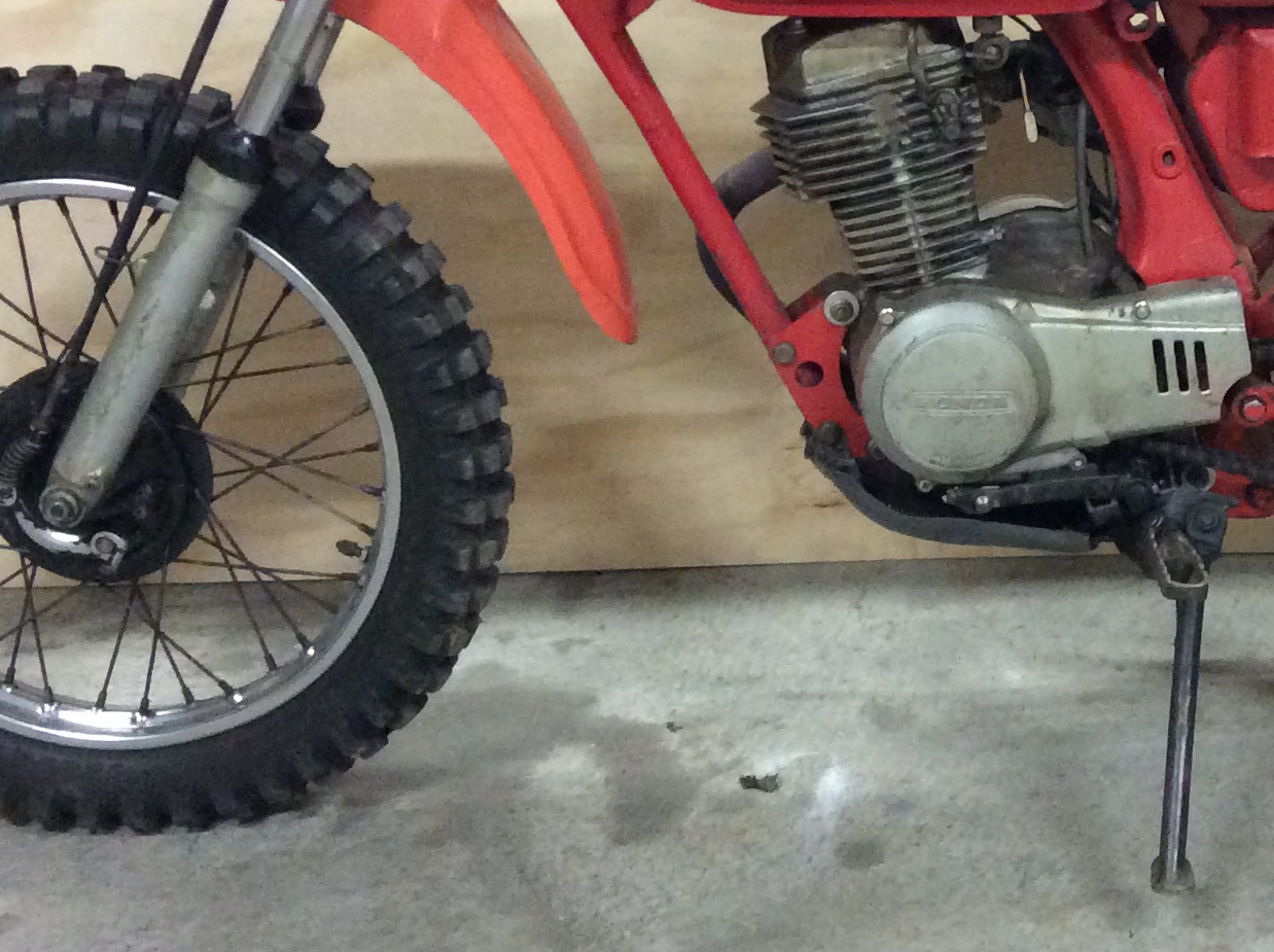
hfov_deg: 28.7
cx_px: 888
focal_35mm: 67
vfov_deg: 21.8
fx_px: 2463
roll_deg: +2.9
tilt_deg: -20.6
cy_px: 292
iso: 320
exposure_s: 1/25
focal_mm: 3.3
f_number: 2.4
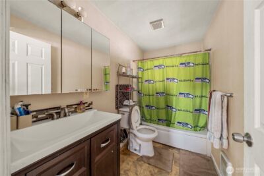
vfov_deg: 90.1
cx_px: 132
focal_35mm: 12
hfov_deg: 112.6
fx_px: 88
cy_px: 88
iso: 1000
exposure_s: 1/1.67
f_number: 8
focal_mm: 12
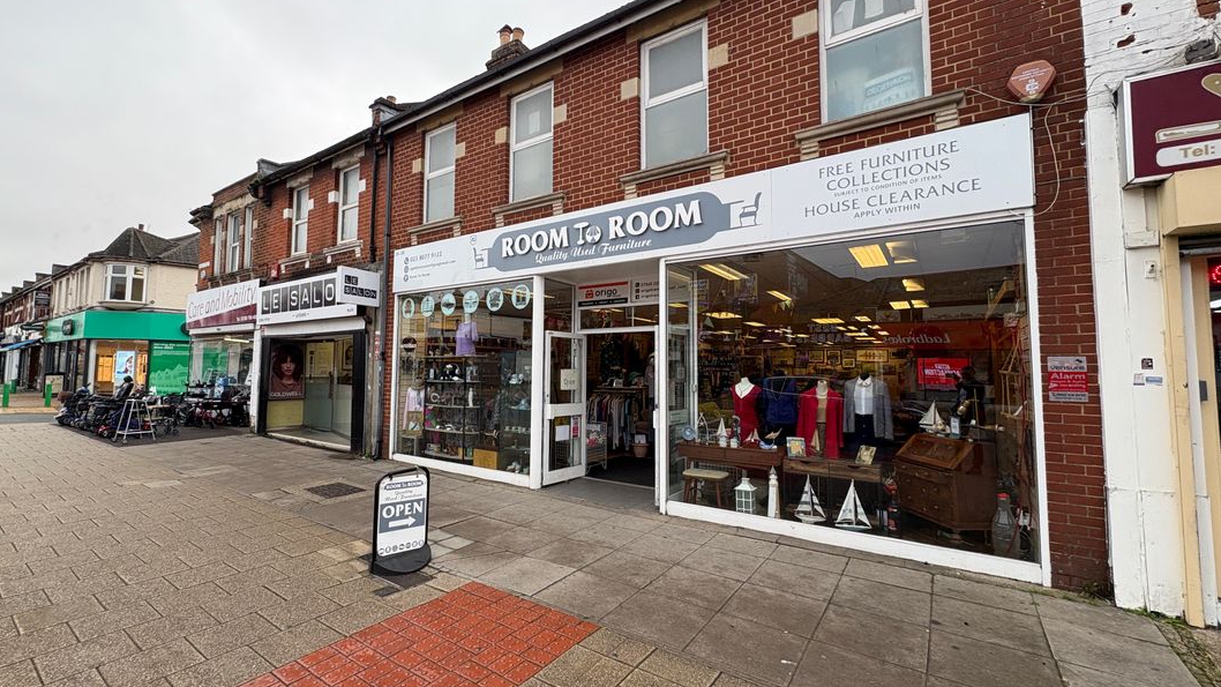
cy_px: 338
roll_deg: +0.3
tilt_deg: +4.7
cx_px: 582
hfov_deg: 99.3
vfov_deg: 67.1
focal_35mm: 16
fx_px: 518
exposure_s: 1/120
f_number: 2.2
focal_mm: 2.22
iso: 40
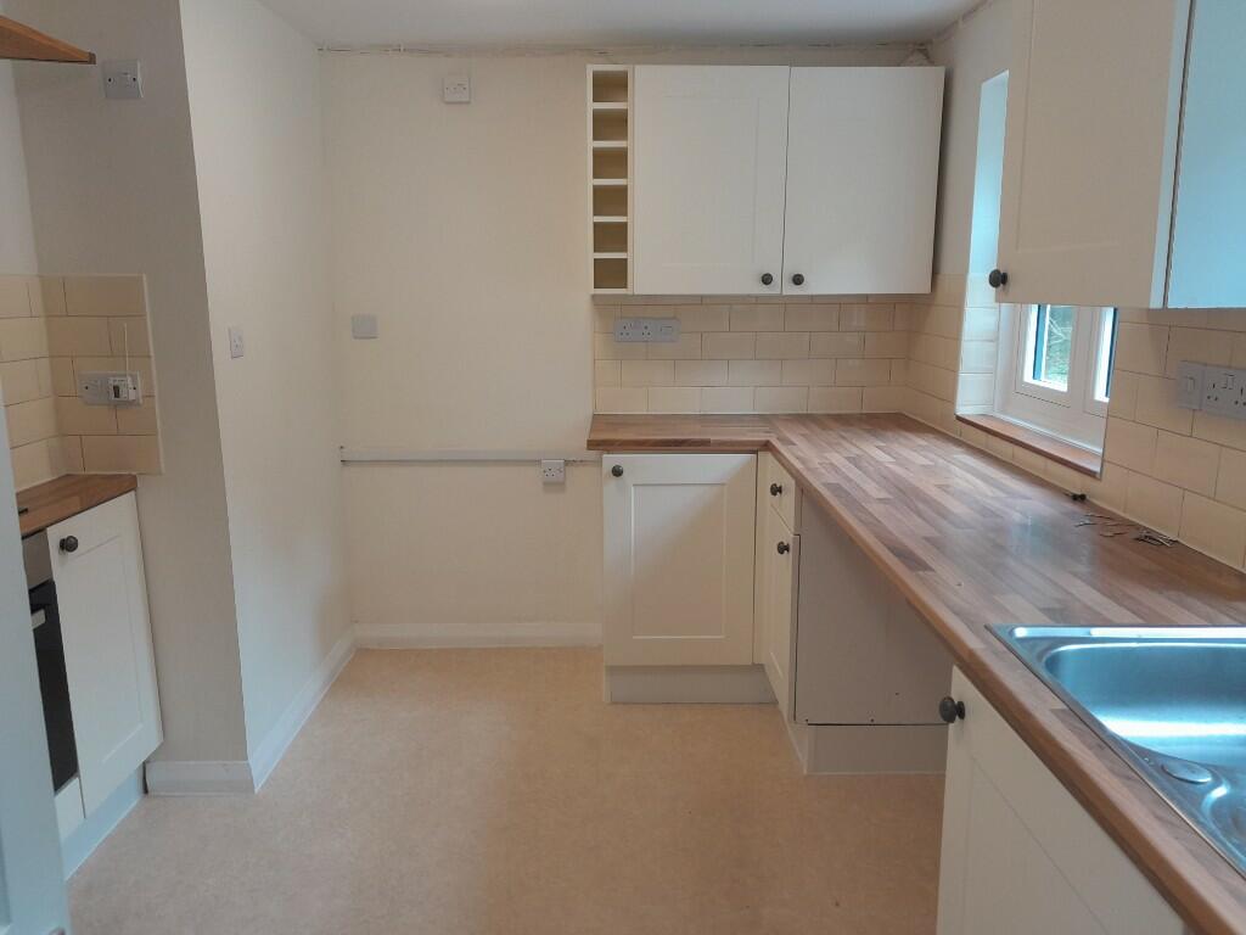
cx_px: 623
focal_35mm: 27
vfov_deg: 51.4
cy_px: 468
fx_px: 972
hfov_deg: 65.3
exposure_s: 1/50
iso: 80
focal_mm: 4
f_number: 1.8
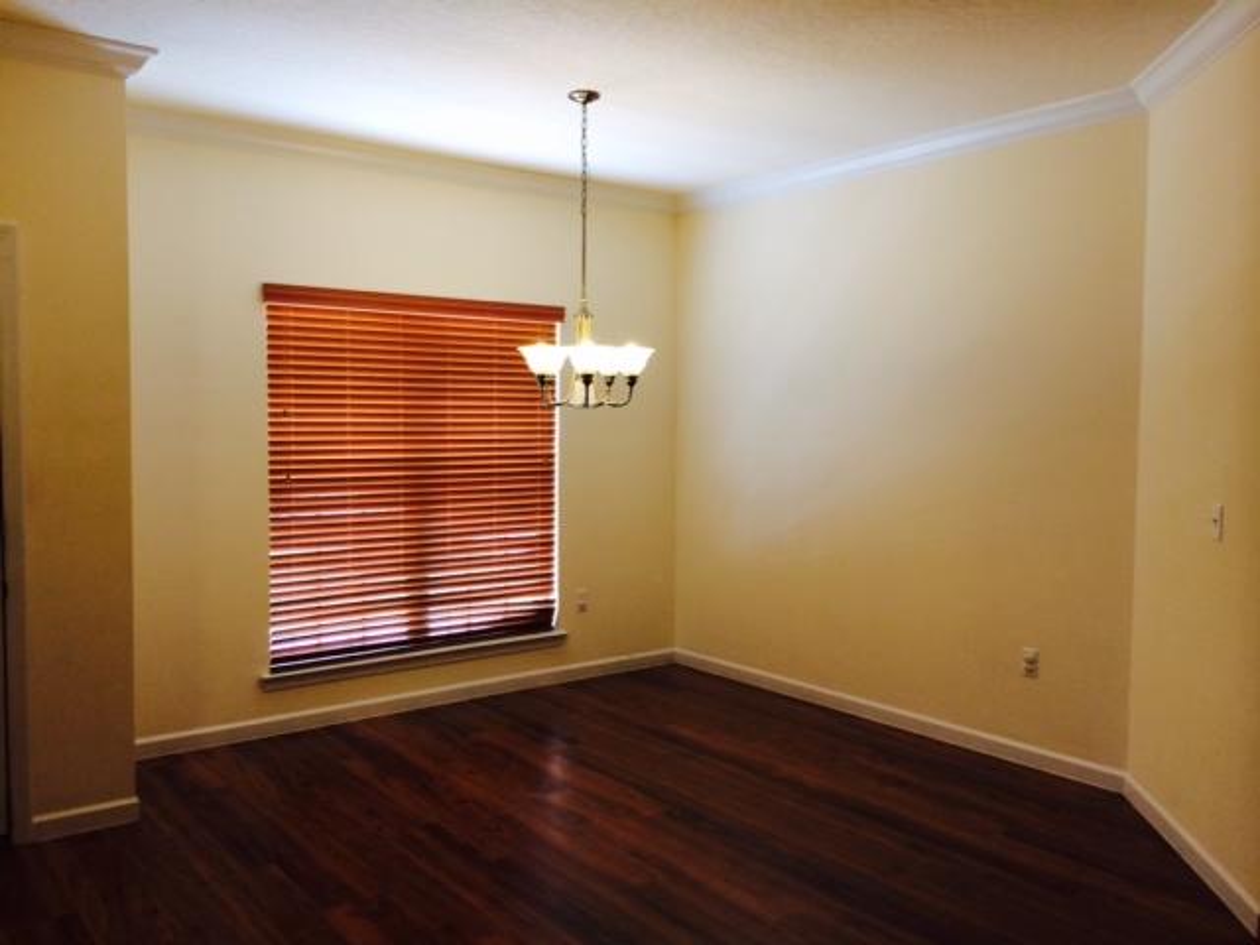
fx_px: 1092
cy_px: 472
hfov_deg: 60.0
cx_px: 630
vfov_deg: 46.8
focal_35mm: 30
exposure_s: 1/30
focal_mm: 4.12
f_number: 2.2
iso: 50
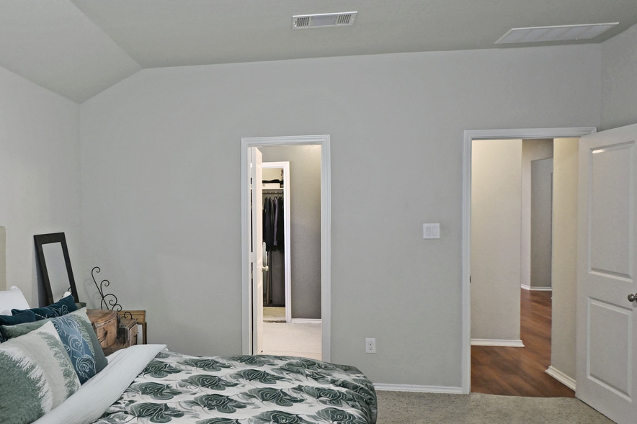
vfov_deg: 39.9
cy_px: 223
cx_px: 174
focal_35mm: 33
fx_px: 584
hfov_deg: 55.0
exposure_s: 1/20
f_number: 3.5
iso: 200
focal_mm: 12
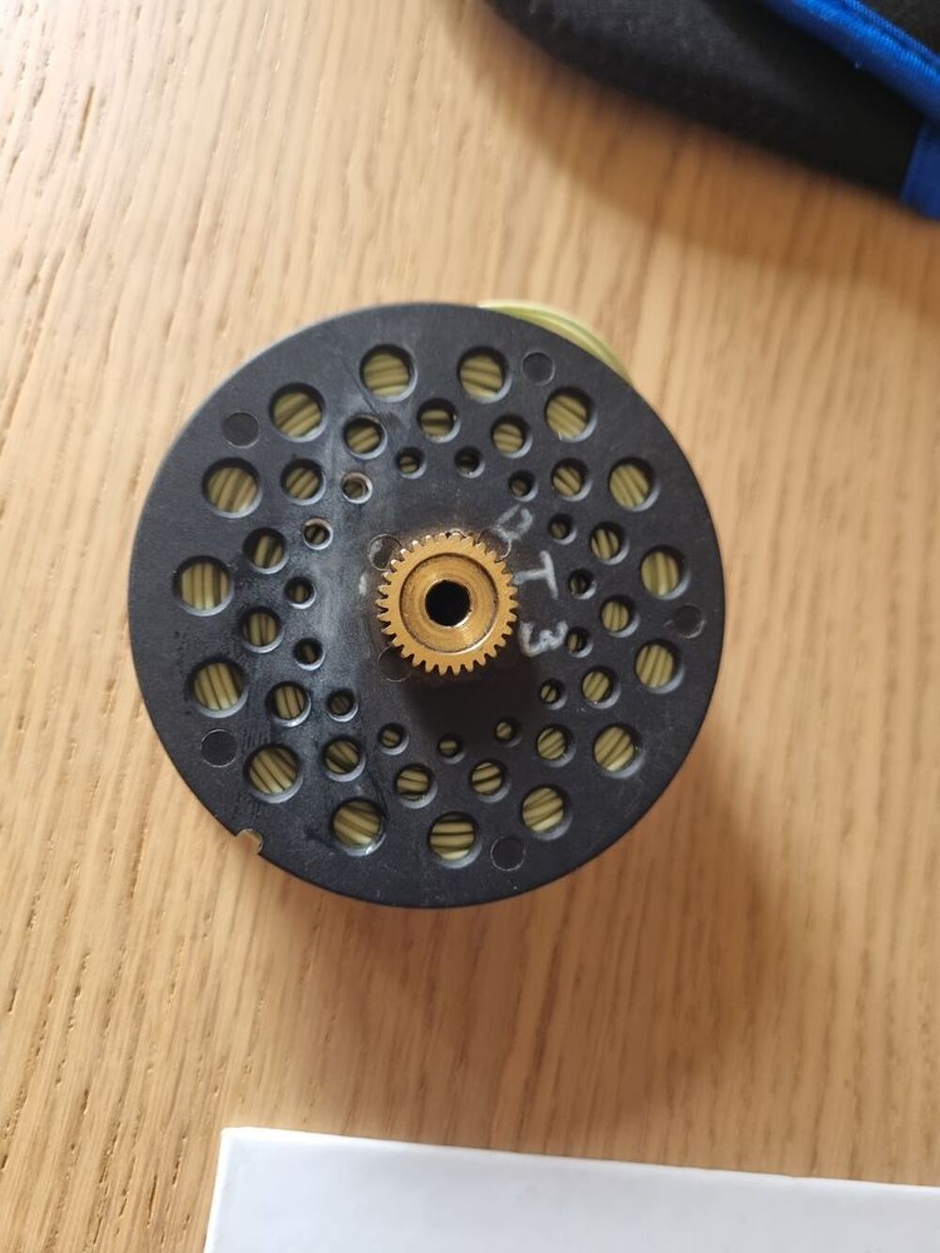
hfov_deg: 53.1
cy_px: 626
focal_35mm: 26
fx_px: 941
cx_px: 470
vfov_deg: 67.3
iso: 250
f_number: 1.8
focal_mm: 5.4
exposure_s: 1/100
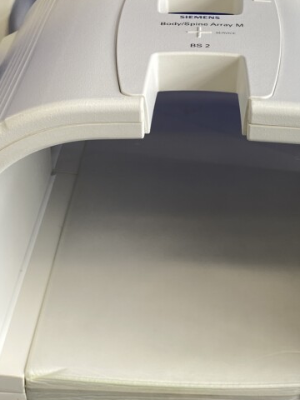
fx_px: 751
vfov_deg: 29.1
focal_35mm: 65
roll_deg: +0.1
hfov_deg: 22.5
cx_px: 205
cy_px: 76
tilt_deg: -28.4
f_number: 1.8
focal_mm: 4.25
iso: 32
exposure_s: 1/102
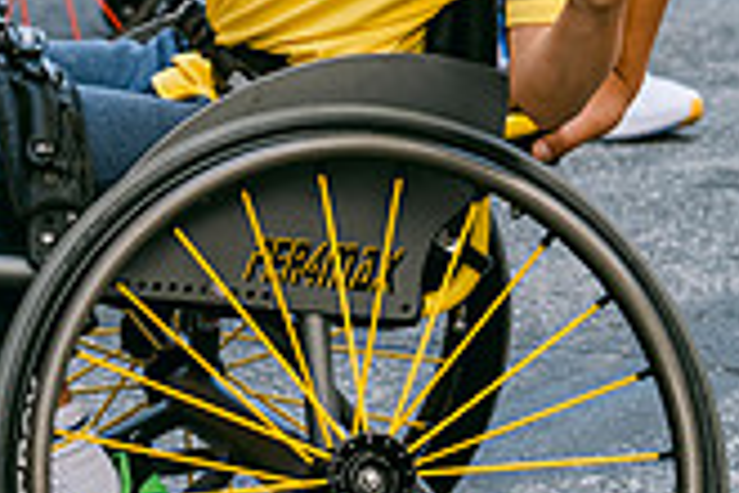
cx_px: 381
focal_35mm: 375
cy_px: -253
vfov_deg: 3.7
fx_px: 7697
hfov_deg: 5.5
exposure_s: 1/350
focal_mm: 71.5
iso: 160
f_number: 2.8
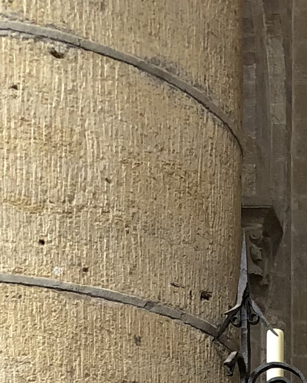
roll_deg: +0.5
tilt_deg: +5.1
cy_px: 728
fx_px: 1545
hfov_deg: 10.4
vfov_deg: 12.7
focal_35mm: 136
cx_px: 622
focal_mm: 4
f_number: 1.8
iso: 40
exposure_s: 1/17
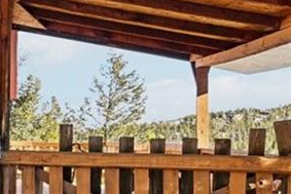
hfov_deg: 20.2
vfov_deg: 17.3
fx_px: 639
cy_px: 112
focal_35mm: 79
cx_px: -199
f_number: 8
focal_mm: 14
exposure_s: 1/30
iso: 64
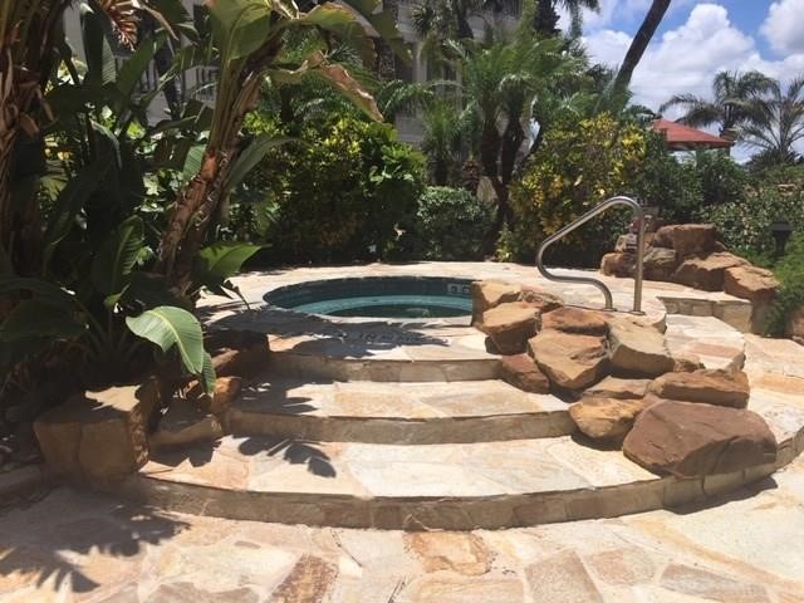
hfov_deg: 61.7
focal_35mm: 29
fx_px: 674
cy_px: 302
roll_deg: +0.4
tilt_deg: -9.1
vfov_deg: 48.2
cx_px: 402
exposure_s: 1/2849
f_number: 2.2
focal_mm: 4.15
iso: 25
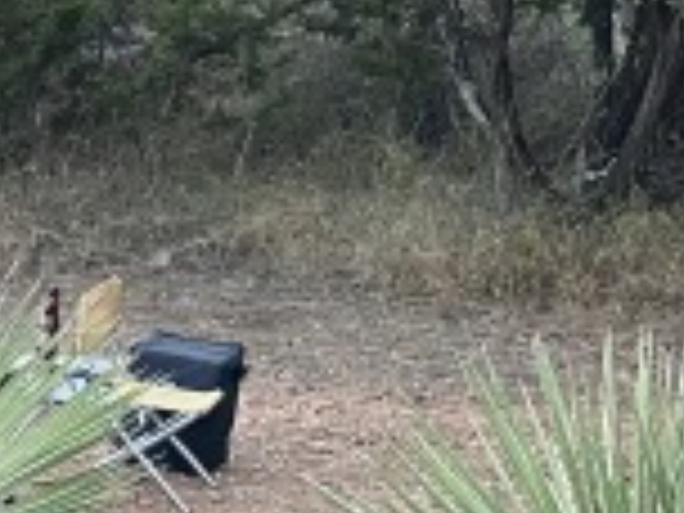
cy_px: 684
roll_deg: +2.1
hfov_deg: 12.7
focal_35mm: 137
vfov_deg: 10.6
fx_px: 2707
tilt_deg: -14.9
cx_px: -670
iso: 125
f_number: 1.8
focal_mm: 4.25
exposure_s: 1/77
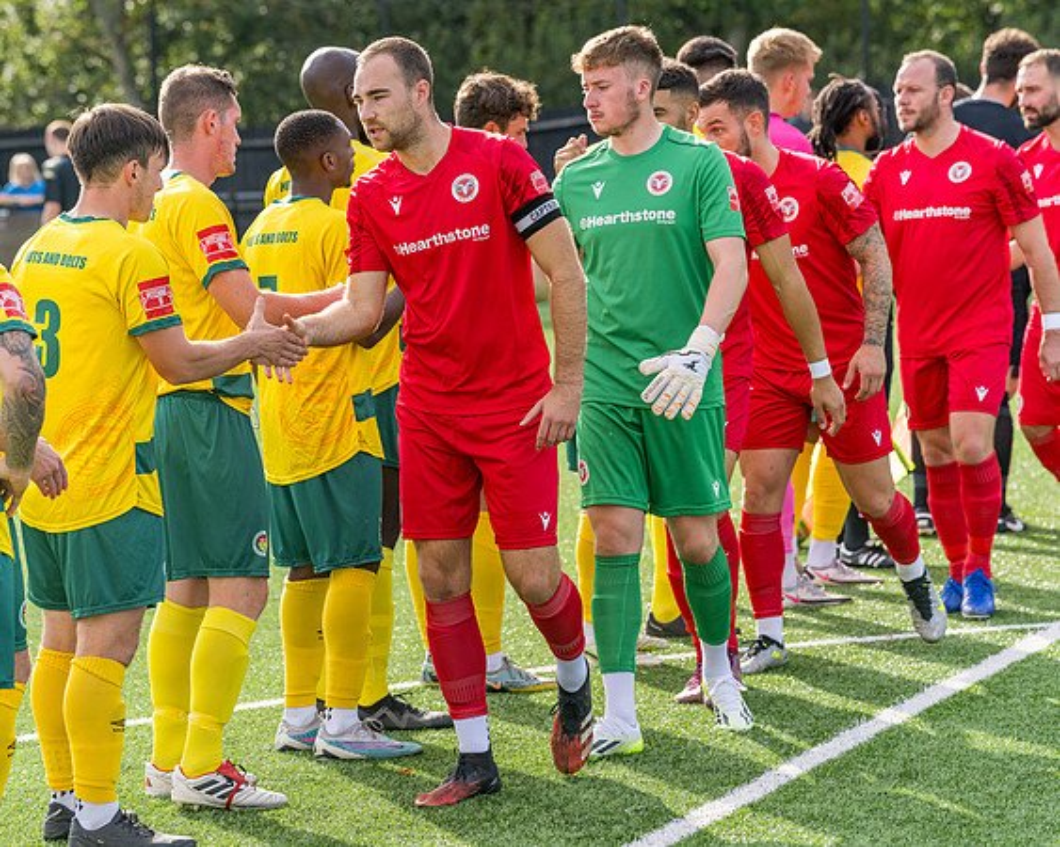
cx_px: 430
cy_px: 424
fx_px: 4770
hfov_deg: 12.7
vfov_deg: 10.1
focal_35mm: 152
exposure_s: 1/1250
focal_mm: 135
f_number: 5
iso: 400
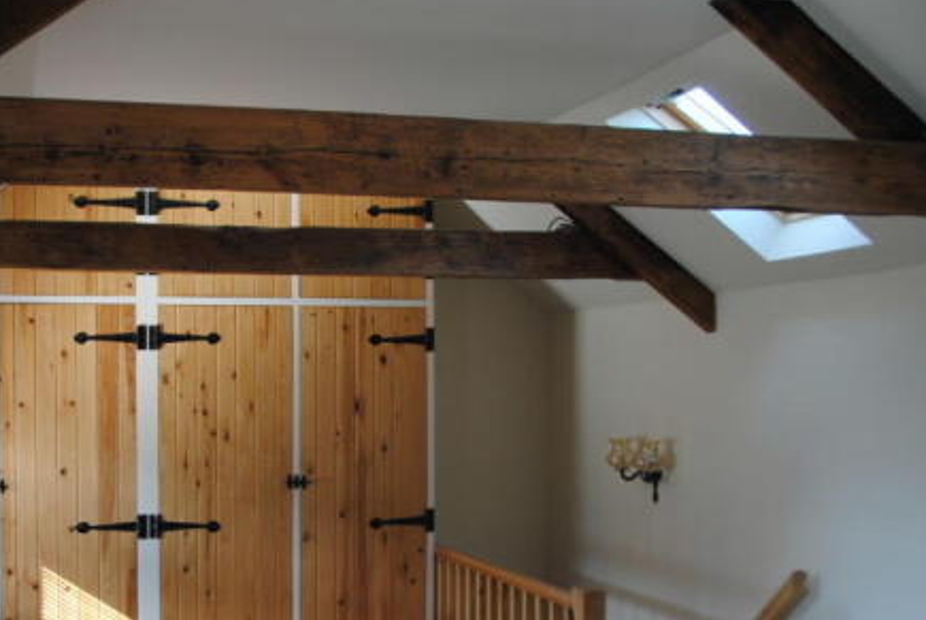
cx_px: 247
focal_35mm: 45
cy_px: 438
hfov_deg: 42.4
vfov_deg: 29.6
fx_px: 1159
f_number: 3.5
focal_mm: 20
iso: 200
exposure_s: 1/30
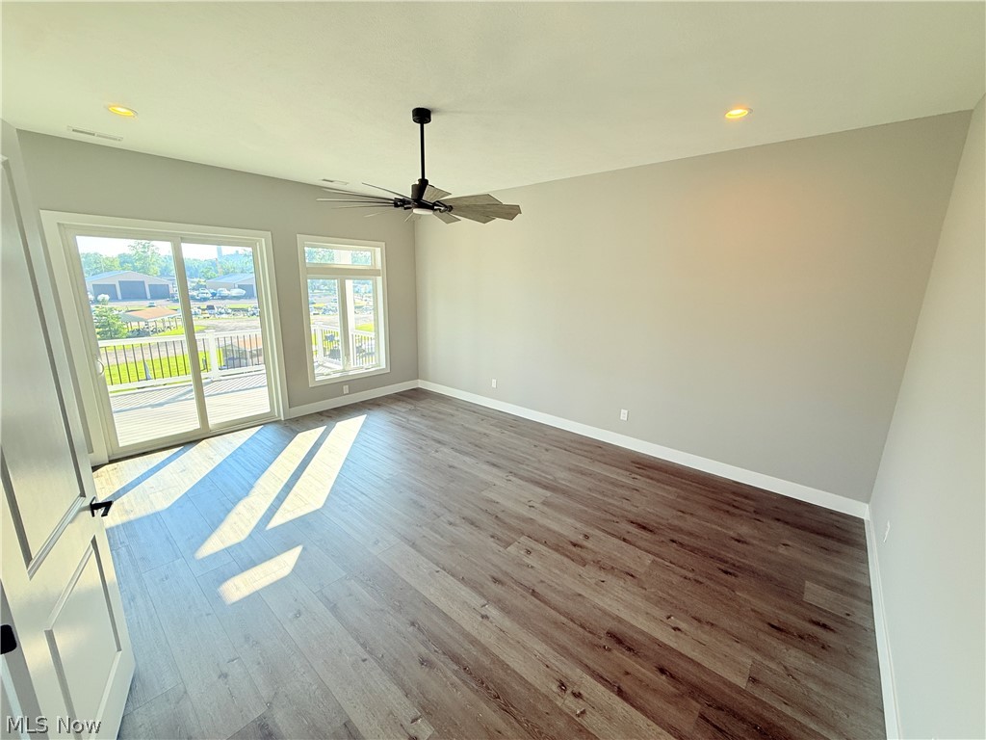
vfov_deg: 85.7
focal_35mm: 14
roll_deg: -1.2
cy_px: 370
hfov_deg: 102.1
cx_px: 493
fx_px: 399
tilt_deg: -12.9
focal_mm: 2.22
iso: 64
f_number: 2.2
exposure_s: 1/198
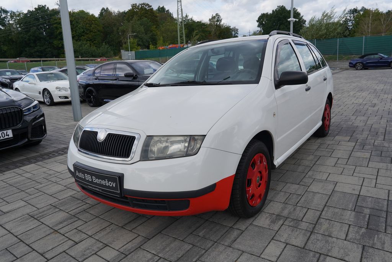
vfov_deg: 53.1
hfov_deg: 73.7
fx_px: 261
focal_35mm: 24
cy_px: 131
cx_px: 196
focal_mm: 24
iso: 100
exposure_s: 1/250
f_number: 8
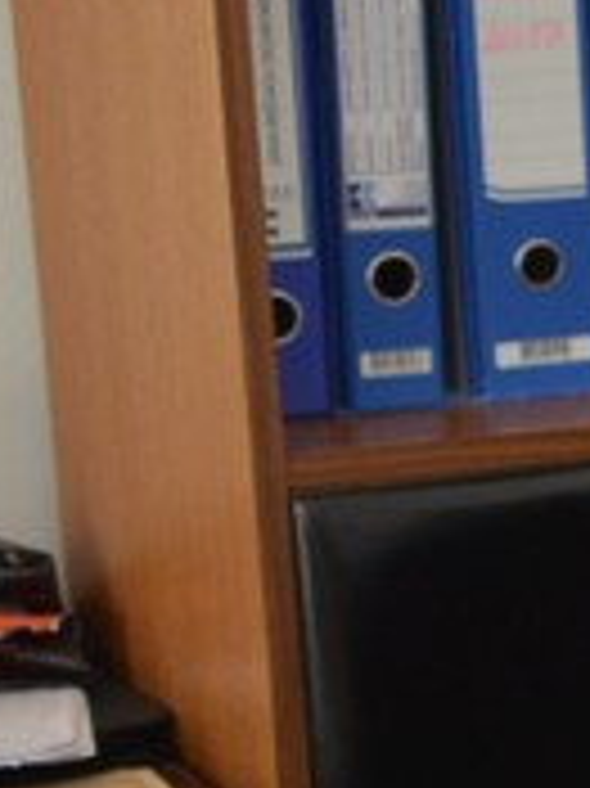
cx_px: 1513
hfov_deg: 8.4
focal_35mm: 158
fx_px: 3595
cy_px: 637
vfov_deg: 12.5
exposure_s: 1/40
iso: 3200
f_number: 4
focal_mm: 36
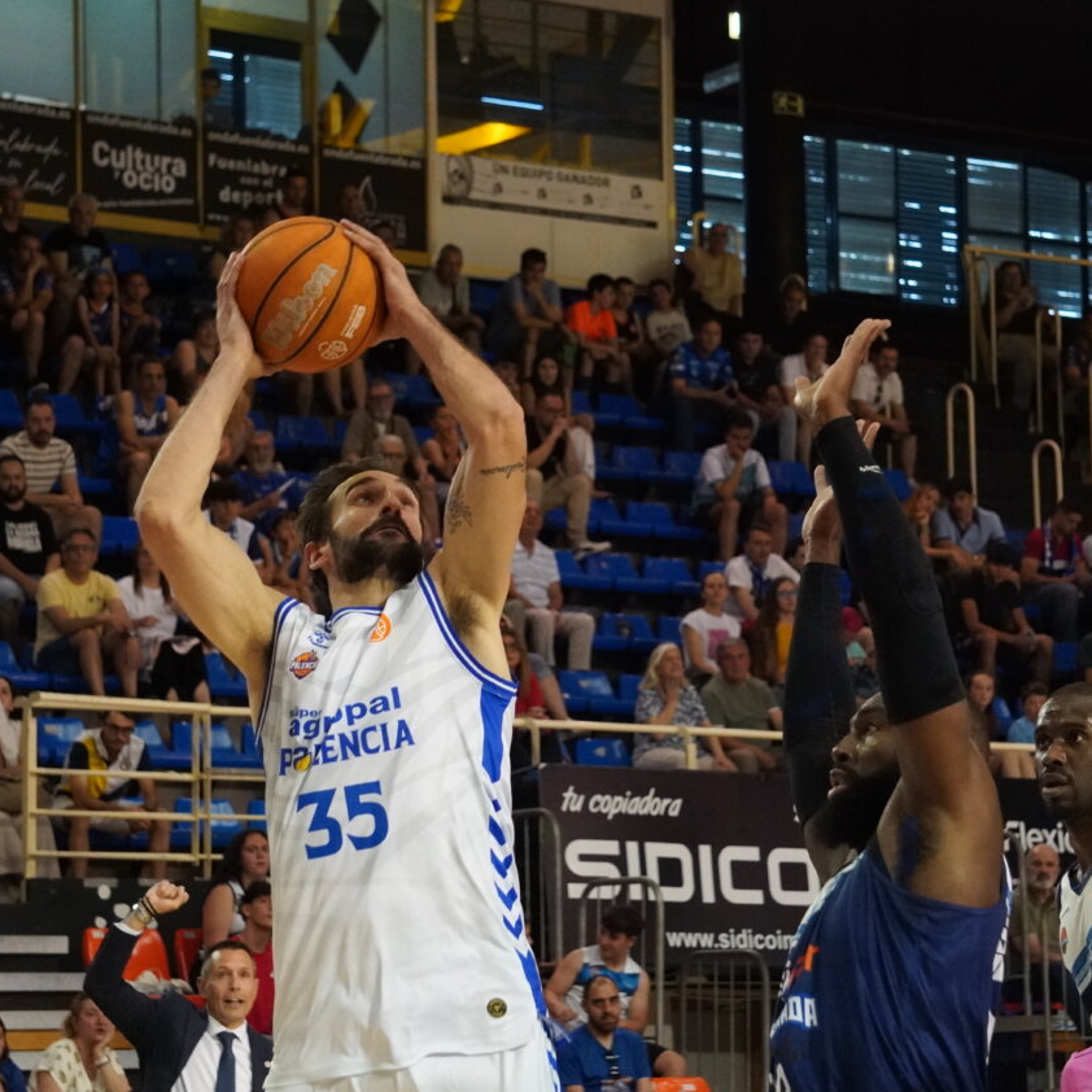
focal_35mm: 138
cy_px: 551
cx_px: 585
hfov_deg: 12.7
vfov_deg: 12.7
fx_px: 4913
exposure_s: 1/1000
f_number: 5.6
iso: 6400
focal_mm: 71
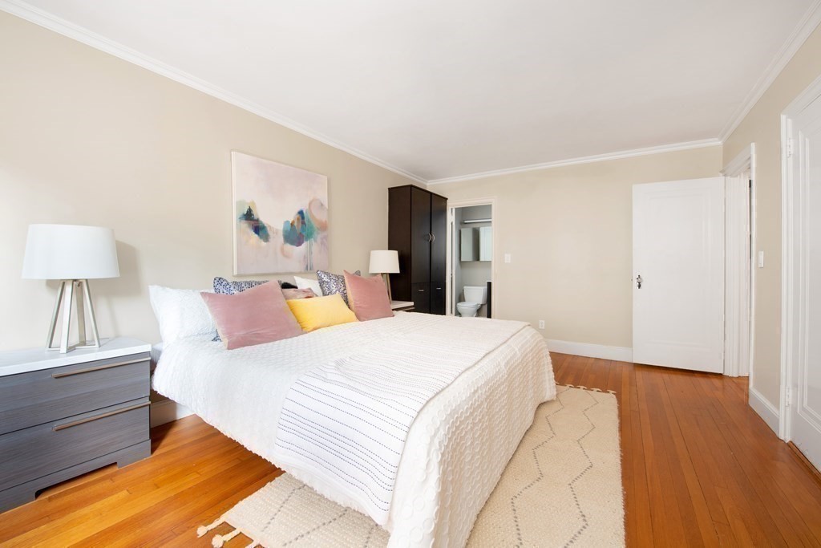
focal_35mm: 14
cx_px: 410
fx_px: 319
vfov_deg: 81.2
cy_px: 274
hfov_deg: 104.2
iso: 160
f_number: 7.1
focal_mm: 14
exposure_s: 1/4
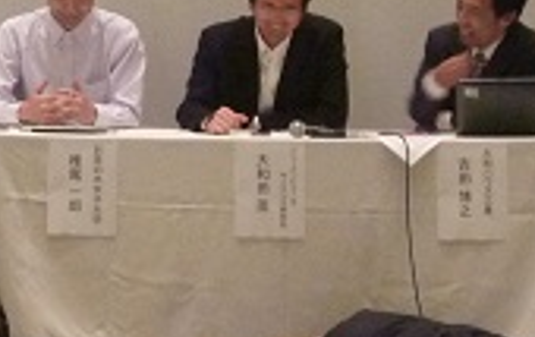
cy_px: -25
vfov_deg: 6.2
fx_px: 3083
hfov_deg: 9.6
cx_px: -302
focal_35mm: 211
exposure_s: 1/15
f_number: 3.8
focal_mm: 9.5
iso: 400
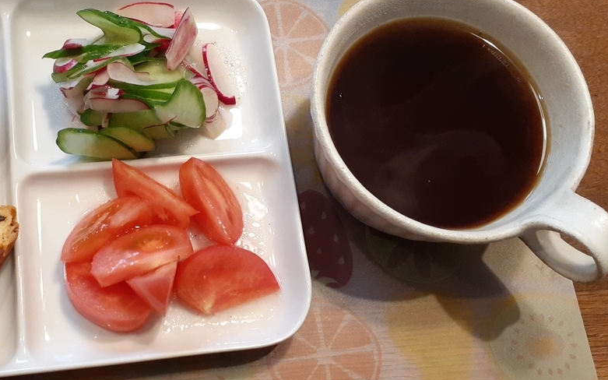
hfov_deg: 43.7
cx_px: 149
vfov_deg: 29.2
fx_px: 729
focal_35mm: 44
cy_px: 179
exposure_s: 1/50
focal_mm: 3.6
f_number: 1.9
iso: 200
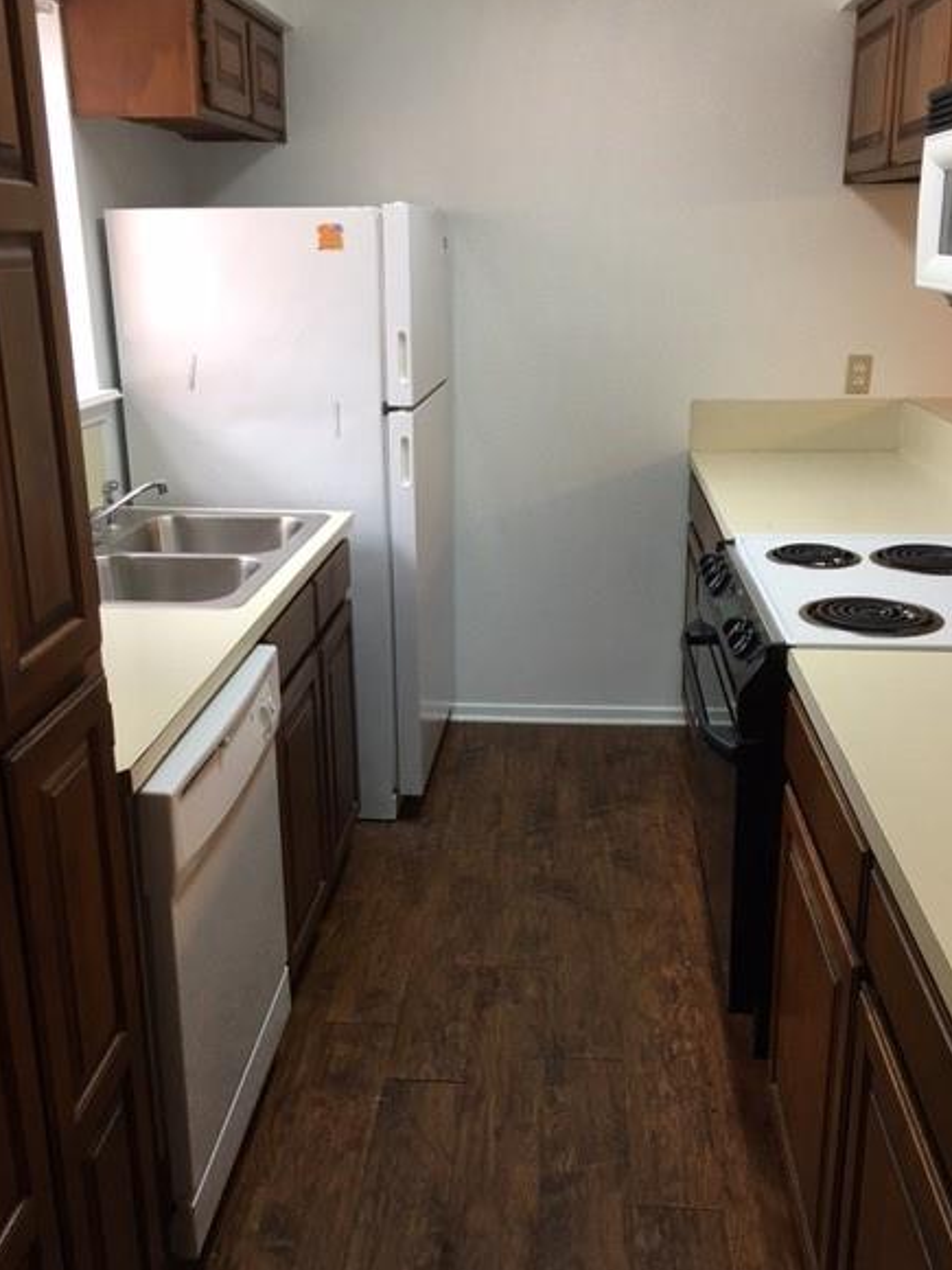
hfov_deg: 44.2
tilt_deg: -16.1
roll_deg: +0.2
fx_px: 1173
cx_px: 466
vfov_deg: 56.8
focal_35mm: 32
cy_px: 604
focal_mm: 4.15
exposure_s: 1/30
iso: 32
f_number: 2.2
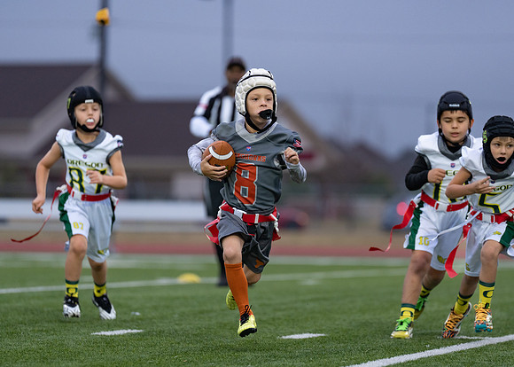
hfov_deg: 7.5
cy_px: 194
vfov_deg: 5.3
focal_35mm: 270
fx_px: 3938
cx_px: 267
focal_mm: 200
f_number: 2.8
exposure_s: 1/1000
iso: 800
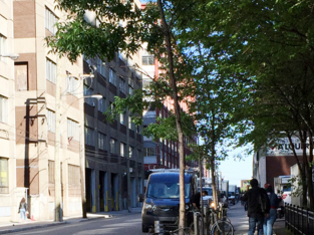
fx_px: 861
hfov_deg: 20.6
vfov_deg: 15.4
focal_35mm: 95
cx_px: 118
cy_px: 196
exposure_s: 1/942
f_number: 2.2
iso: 32
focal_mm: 4.15
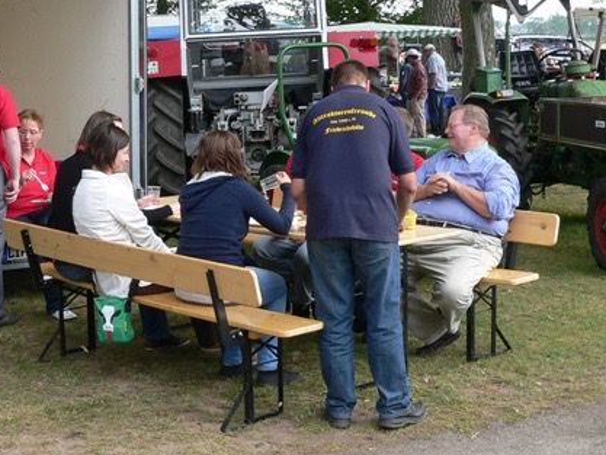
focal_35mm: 69
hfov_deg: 27.9
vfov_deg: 21.2
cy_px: 156
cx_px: 190
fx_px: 1208
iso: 80
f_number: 3.3
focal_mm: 6
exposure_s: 1/125
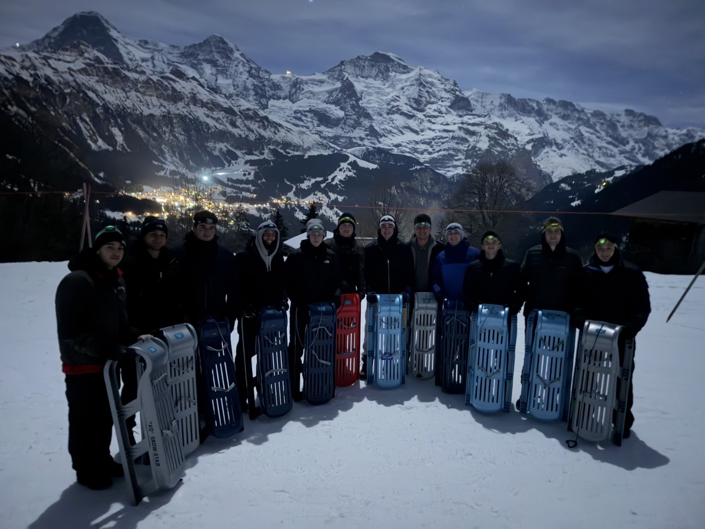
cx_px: 352
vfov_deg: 56.8
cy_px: 264
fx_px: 489
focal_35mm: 24
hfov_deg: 71.6
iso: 4000
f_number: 1.78
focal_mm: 6.76
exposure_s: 1
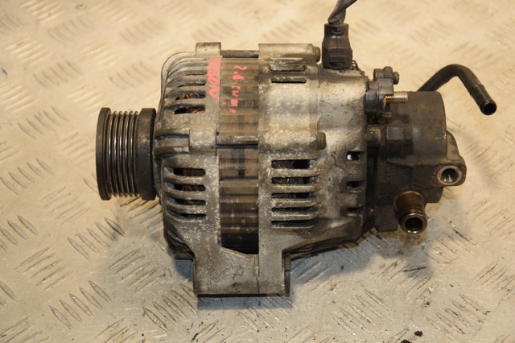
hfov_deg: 26.0
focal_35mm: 78
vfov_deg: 17.5
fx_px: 1115
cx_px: 258
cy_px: 172
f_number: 5
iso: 800
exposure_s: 1/160
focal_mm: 52
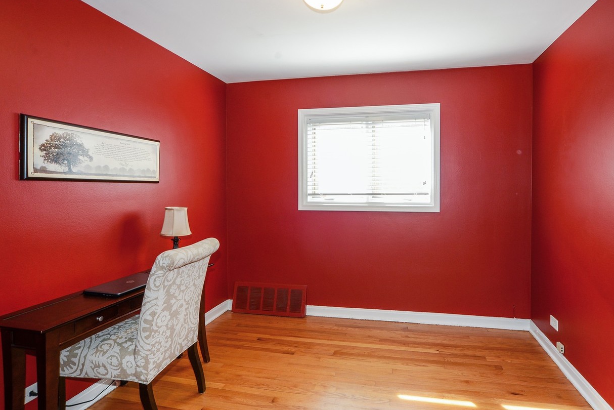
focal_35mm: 20
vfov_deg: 61.9
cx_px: 344
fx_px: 341
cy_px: 187
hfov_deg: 83.6
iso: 400
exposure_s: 1/10
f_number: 8
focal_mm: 15
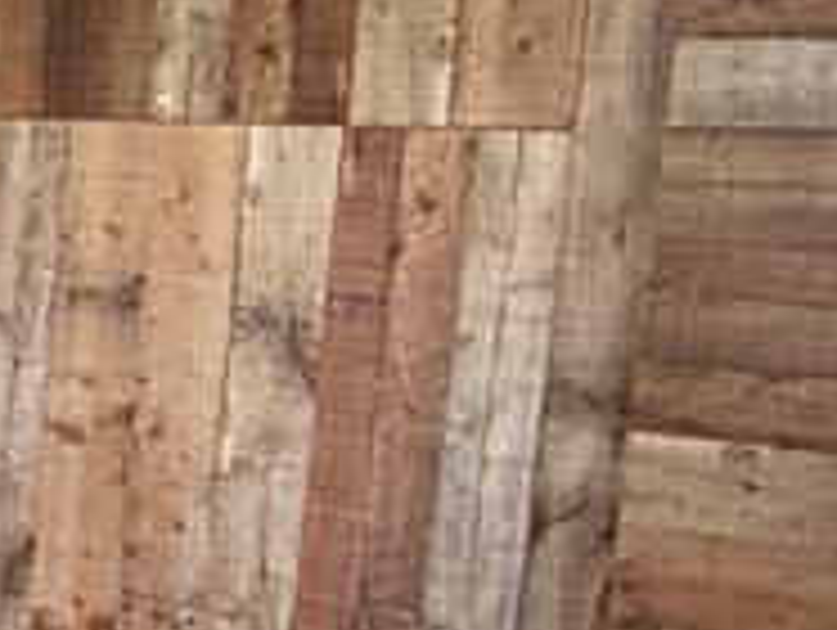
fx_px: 1864
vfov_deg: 19.2
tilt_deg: -9.4
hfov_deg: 18.6
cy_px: 342
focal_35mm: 77
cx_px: -742
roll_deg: +0.3
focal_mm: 2.22
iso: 400
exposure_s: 1/60
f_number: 2.2
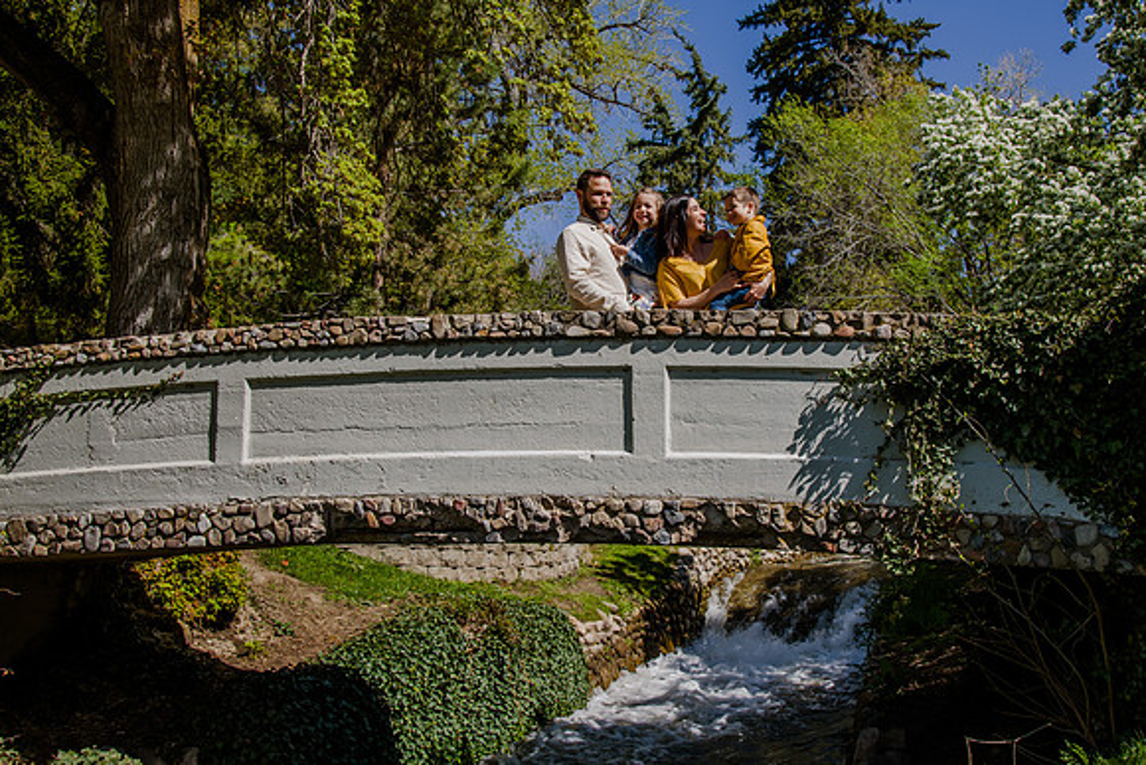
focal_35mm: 36
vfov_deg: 37.1
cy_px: 346
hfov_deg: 53.3
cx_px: 640
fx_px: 1138
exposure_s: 1/160
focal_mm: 32
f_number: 10
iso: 200
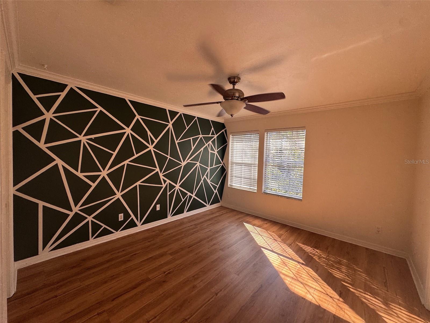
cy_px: 162
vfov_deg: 85.7
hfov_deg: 102.1
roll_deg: -2.7
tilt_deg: -3.7
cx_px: 215
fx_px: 174
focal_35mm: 14
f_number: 2.2
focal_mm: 2.22
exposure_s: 1/99
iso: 80
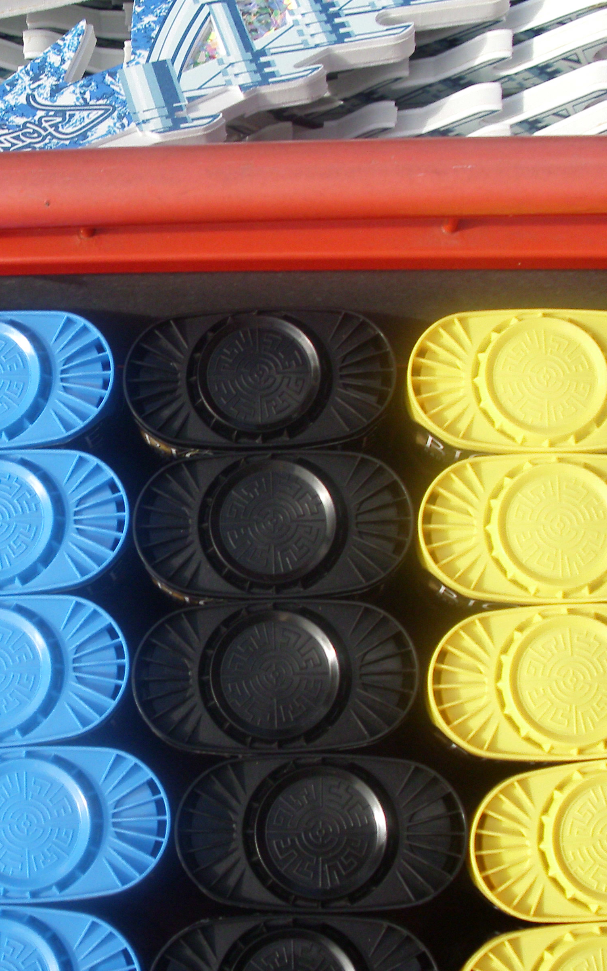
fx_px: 1588
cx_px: 105
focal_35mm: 60
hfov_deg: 21.3
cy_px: 493
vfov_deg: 34.0
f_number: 7.8
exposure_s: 1/110
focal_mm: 6.3
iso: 125
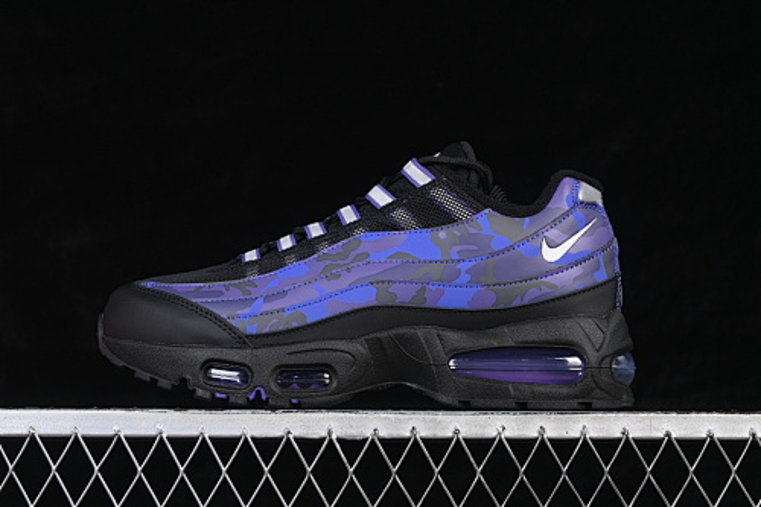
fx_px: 1585
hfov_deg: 27.0
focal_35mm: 75
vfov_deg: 18.2
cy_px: 254
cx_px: 380
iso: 160
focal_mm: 50
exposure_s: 1/60
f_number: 6.3
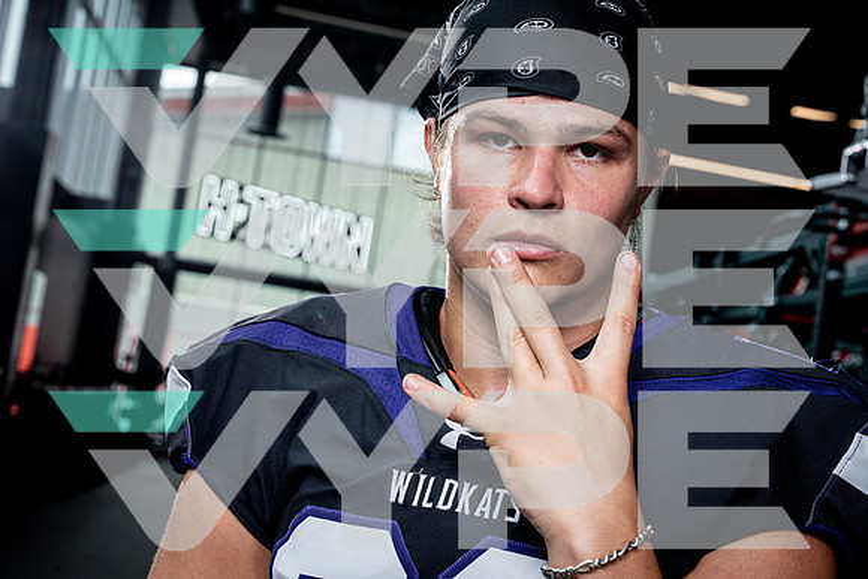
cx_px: 434
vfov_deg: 21.9
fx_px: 1495
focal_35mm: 62
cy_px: 290
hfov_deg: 32.4
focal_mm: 62
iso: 640
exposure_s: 1/250
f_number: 8
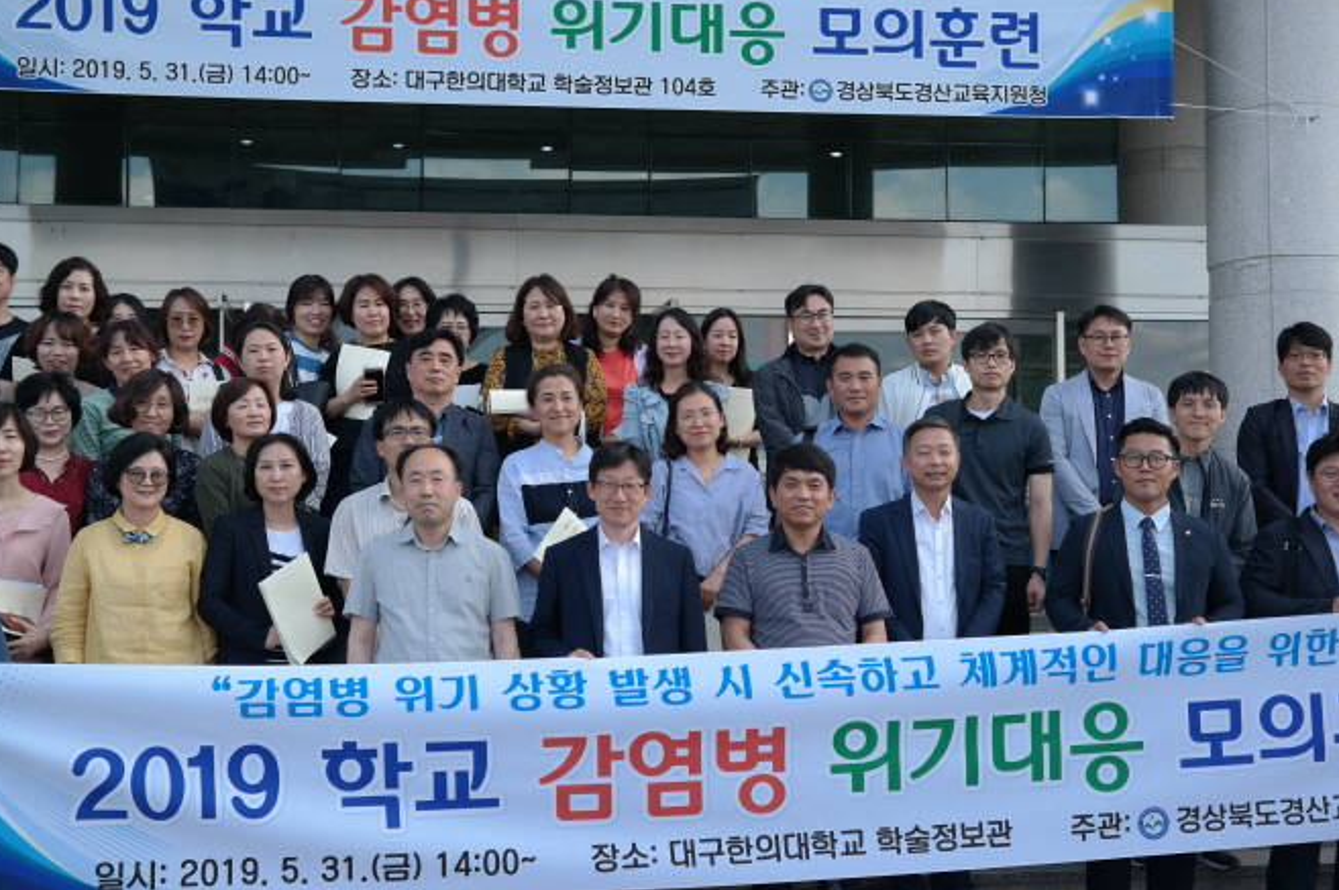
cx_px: 634
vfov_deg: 27.5
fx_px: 1821
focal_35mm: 49
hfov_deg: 40.4
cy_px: 454
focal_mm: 30
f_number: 3.2
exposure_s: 1/320
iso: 100
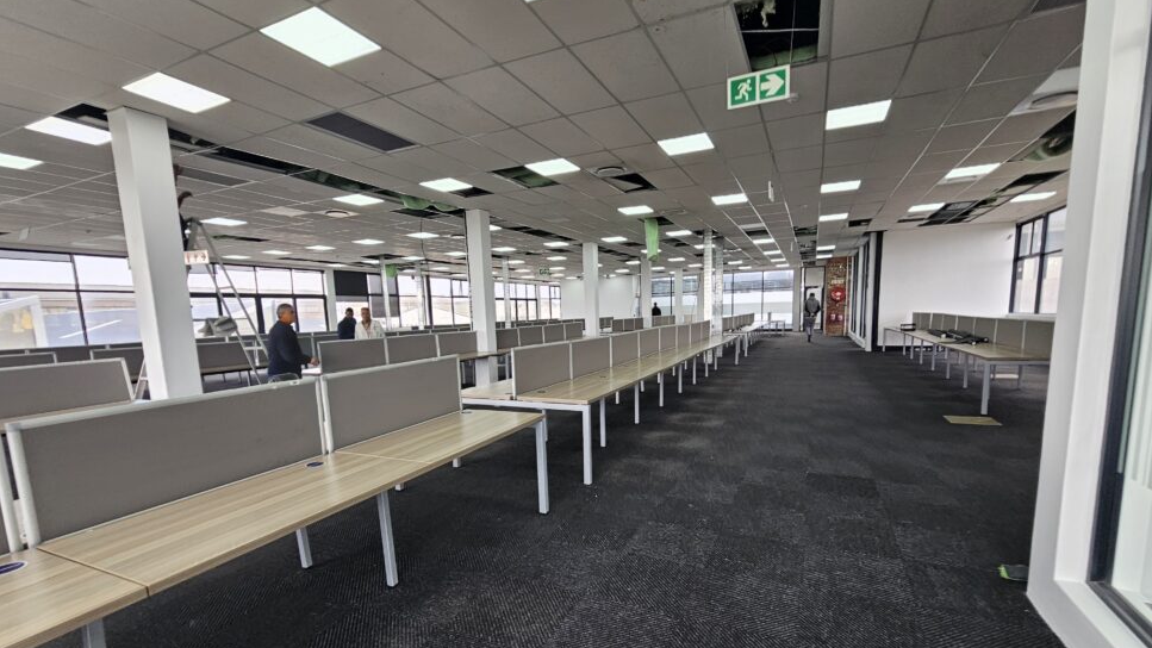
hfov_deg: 103.0
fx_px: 458
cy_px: 386
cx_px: 571
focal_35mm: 15
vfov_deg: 69.9
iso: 80
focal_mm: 2.2
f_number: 2.2
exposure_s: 1/120
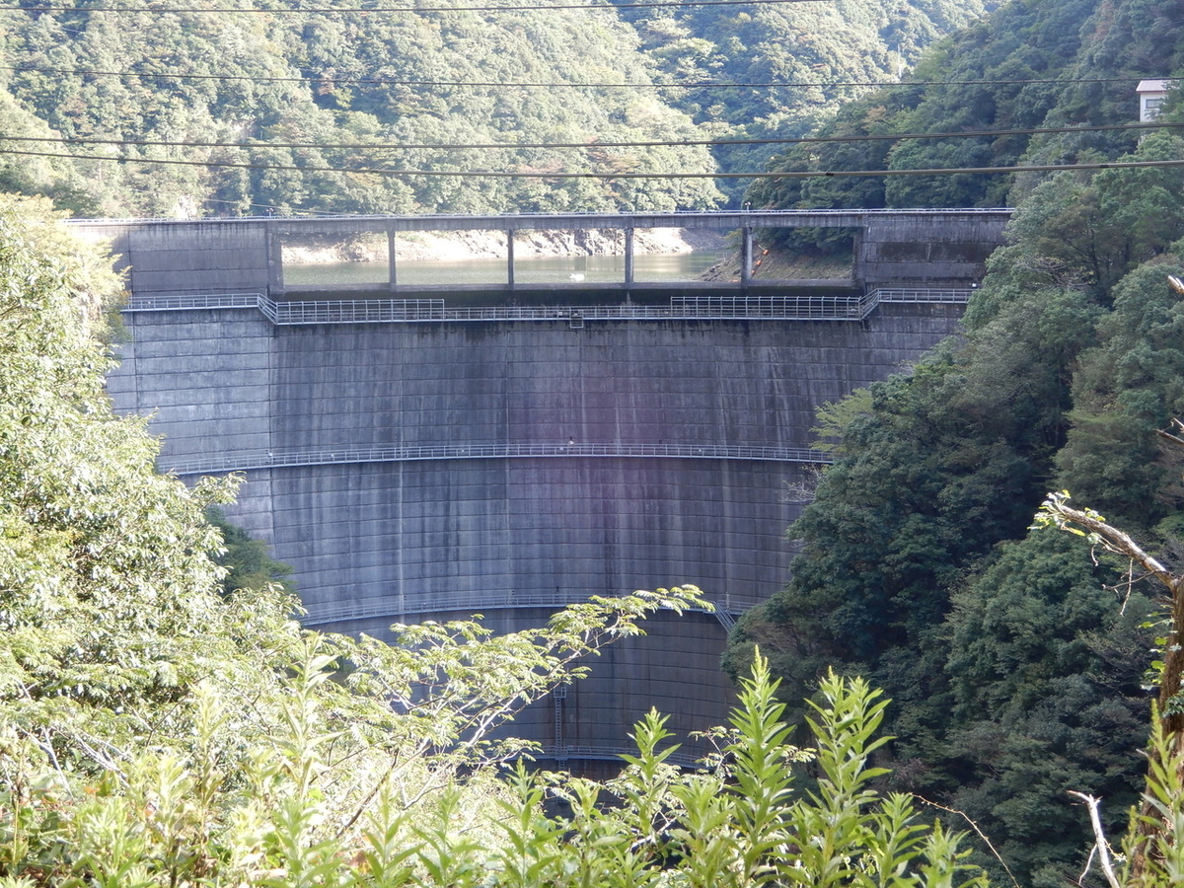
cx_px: 592
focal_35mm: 65
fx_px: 2223
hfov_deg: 29.8
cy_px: 444
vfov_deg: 22.6
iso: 80
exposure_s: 1/60
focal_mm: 11.6
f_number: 4.5
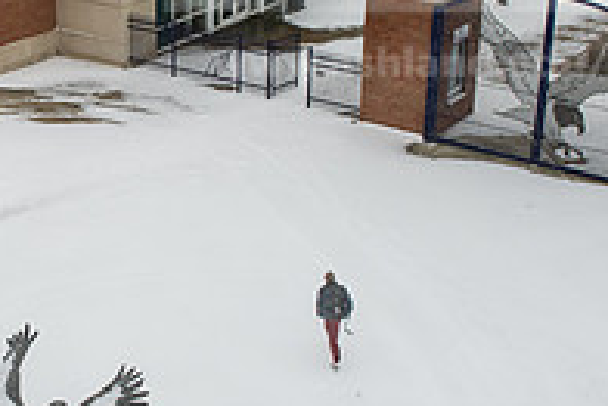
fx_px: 1200
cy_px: 129
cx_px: 71
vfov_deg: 19.2
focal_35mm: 71
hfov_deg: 27.5
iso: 250
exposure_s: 1/320
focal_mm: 24
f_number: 4
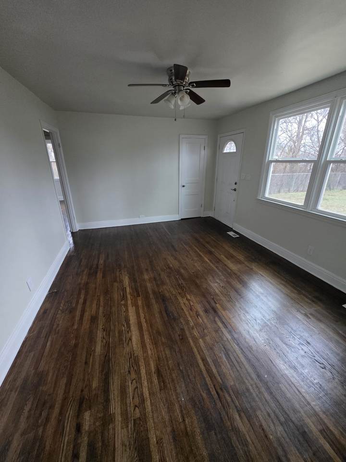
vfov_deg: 106.2
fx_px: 173
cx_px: 173
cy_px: 231
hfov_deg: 89.9
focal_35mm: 13
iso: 1000
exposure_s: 1/60
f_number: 1.9
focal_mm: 2.2
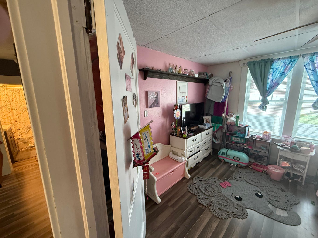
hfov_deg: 102.1
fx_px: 129
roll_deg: +0.9
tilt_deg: -9.0
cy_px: 119
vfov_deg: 85.7
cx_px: 159
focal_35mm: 14
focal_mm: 2.22
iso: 400
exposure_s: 1/60
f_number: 2.2
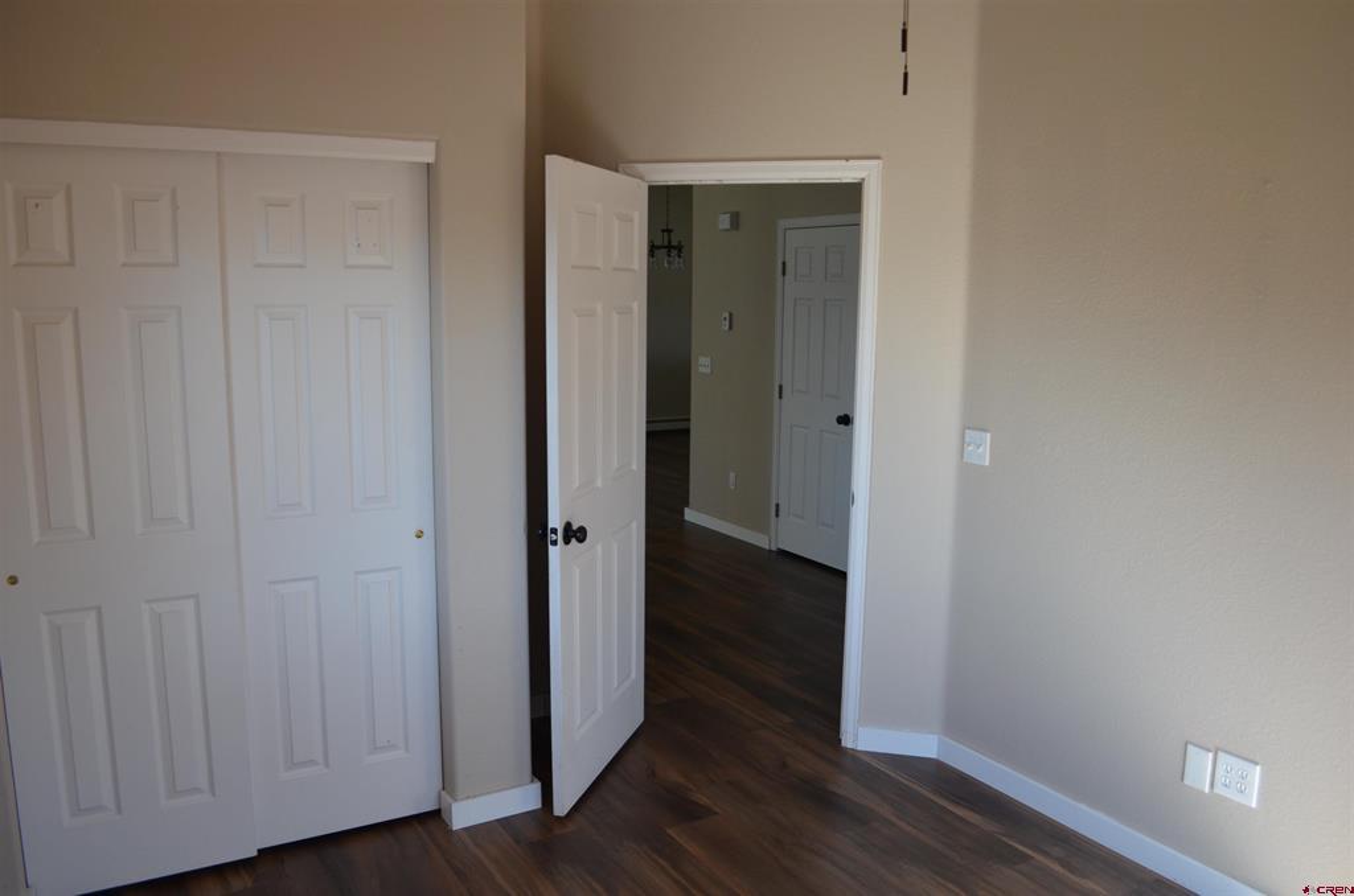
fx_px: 1013
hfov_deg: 67.5
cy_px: 448
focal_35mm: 27
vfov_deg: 47.7
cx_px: 677
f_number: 5.6
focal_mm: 18
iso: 400
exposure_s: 1/125
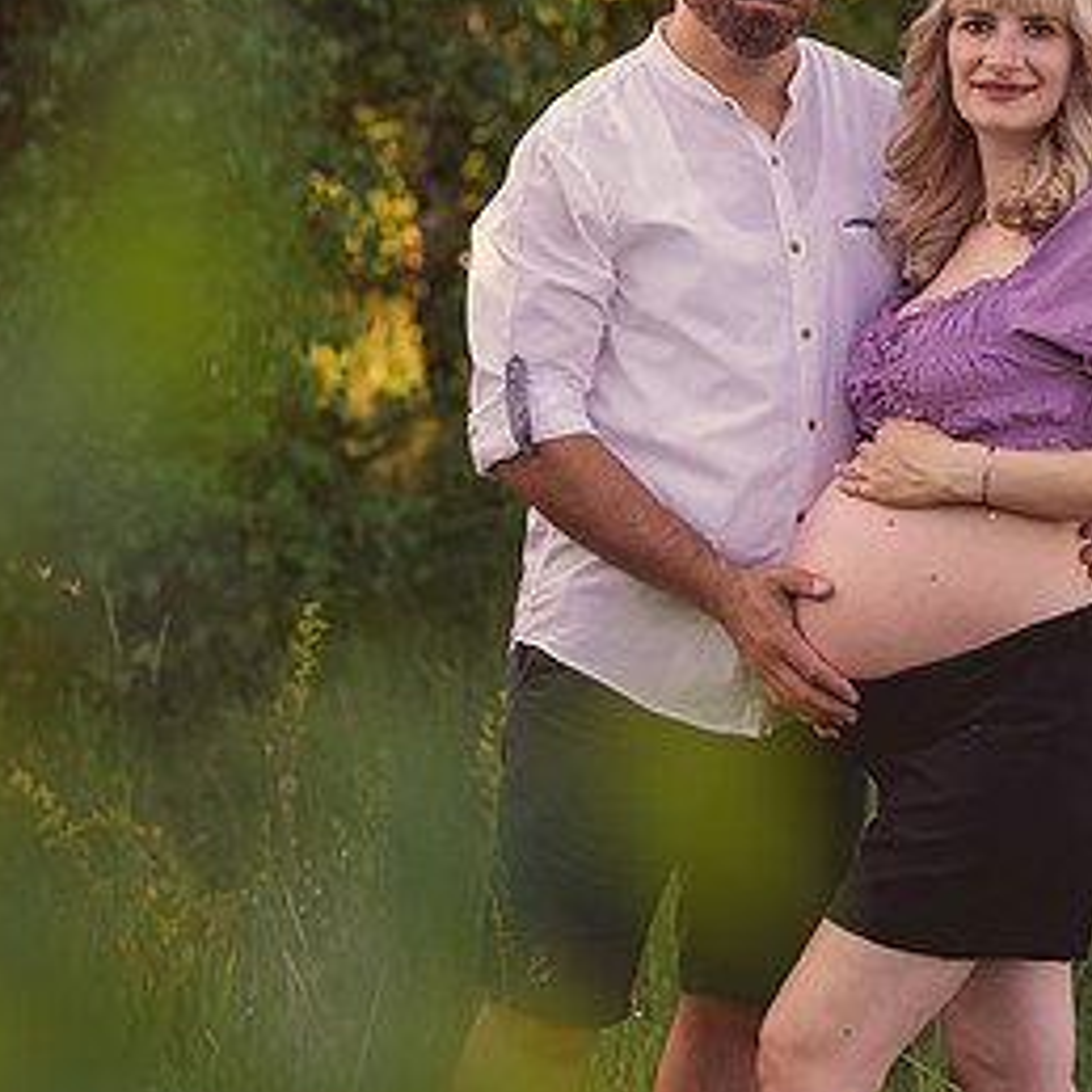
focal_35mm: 183
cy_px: 393
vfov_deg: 9.6
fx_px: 6531
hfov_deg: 9.6
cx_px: 391
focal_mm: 85
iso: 400
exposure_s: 1/1000
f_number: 2.8
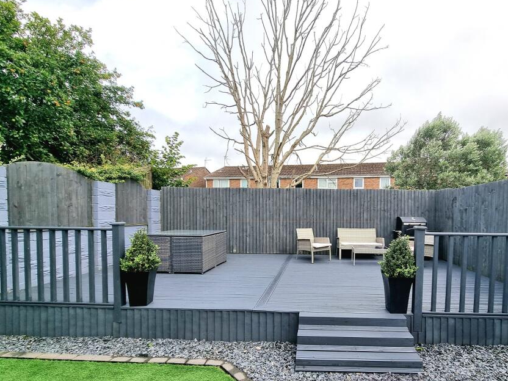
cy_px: 216
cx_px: 302
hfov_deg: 93.4
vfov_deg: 77.7
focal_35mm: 16
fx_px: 235
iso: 50
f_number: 2.2
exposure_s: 1/2000
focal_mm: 2.2
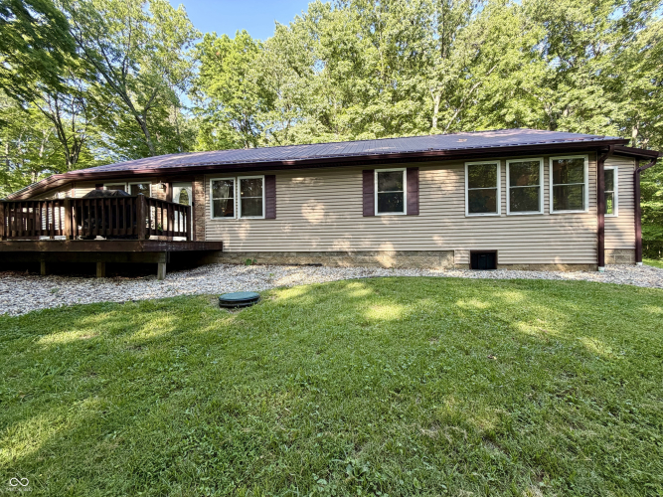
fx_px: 268
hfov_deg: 102.1
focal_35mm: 14
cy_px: 248
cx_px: 332
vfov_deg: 85.7
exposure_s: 1/121
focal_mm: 2.22
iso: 80
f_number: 2.2
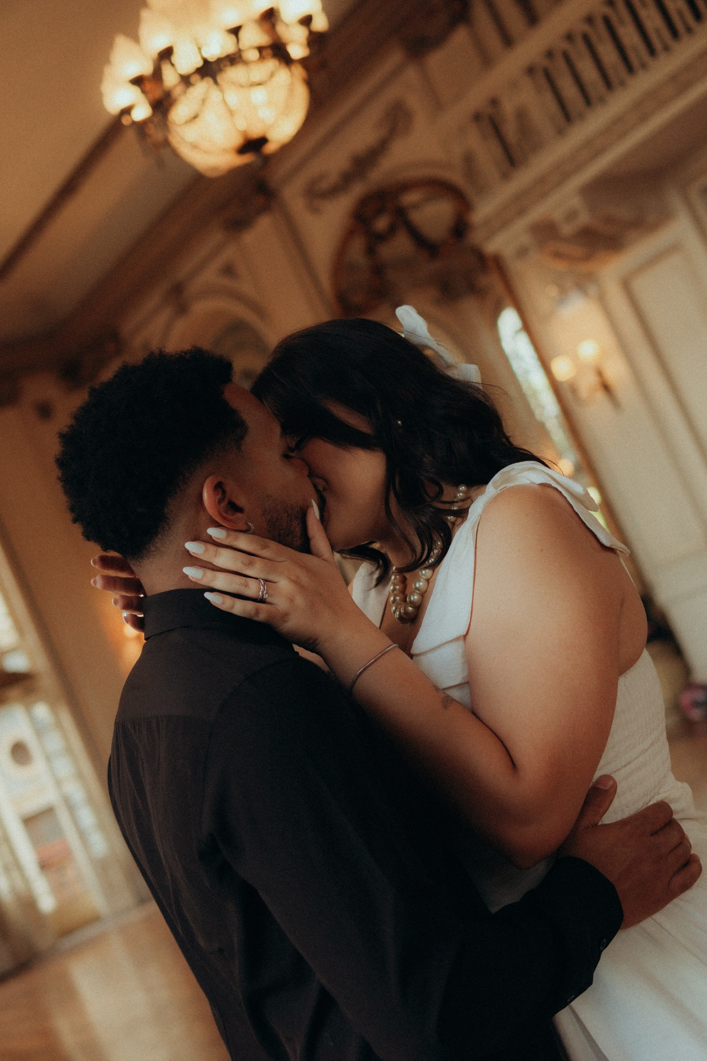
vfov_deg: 43.6
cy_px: 530
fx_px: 1326
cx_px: 354
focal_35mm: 45
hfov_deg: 29.9
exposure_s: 1/200
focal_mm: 30
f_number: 2.2
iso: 200
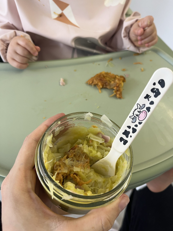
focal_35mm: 26
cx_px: 86
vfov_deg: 67.3
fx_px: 173
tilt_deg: -53.6
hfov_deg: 53.1
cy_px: 116
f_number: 1.6
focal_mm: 5.1
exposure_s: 1/50
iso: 64
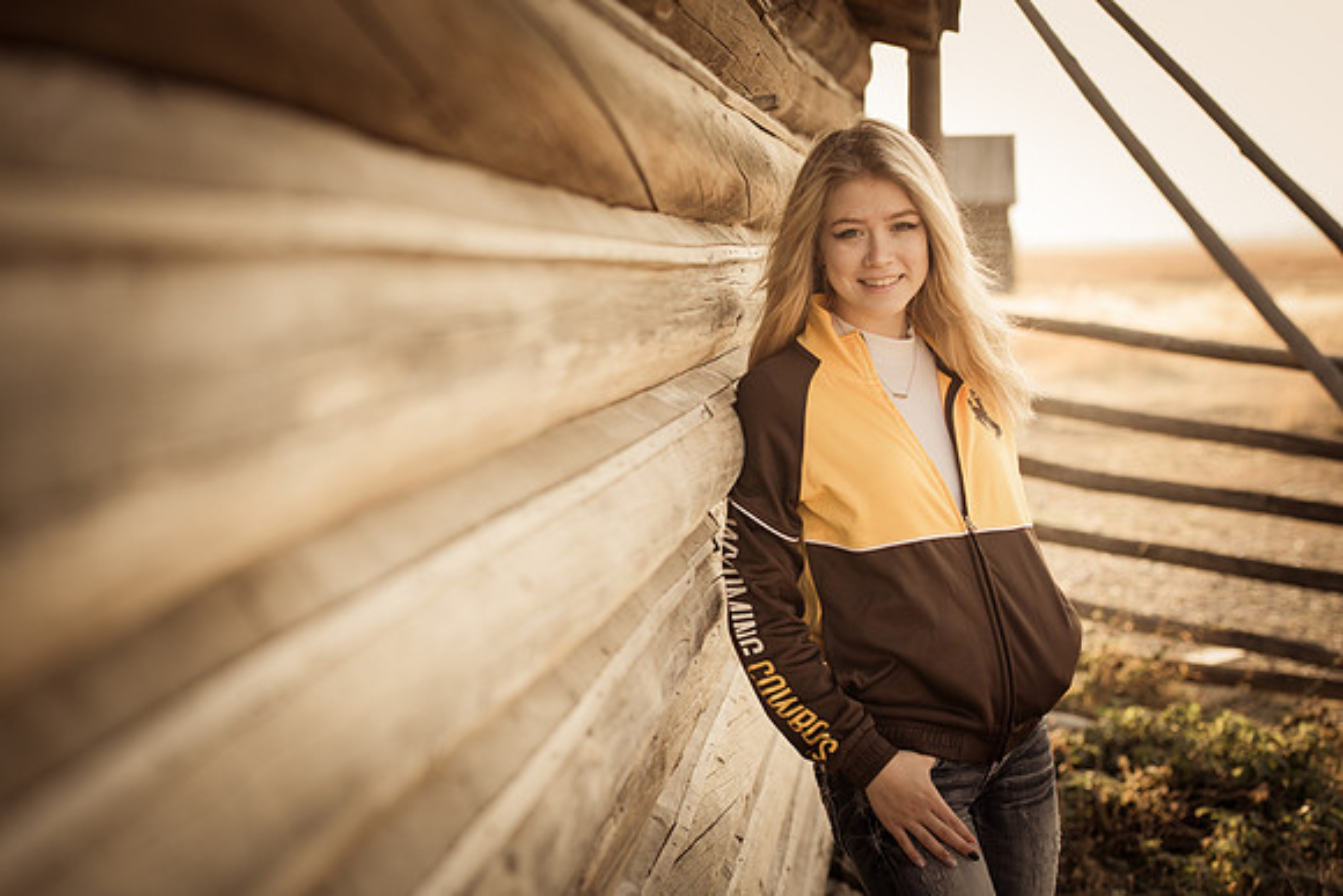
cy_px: 448
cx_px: 672
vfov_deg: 19.5
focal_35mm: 70
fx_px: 2612
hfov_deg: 28.8
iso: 400
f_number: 4
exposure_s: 1/500
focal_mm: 70
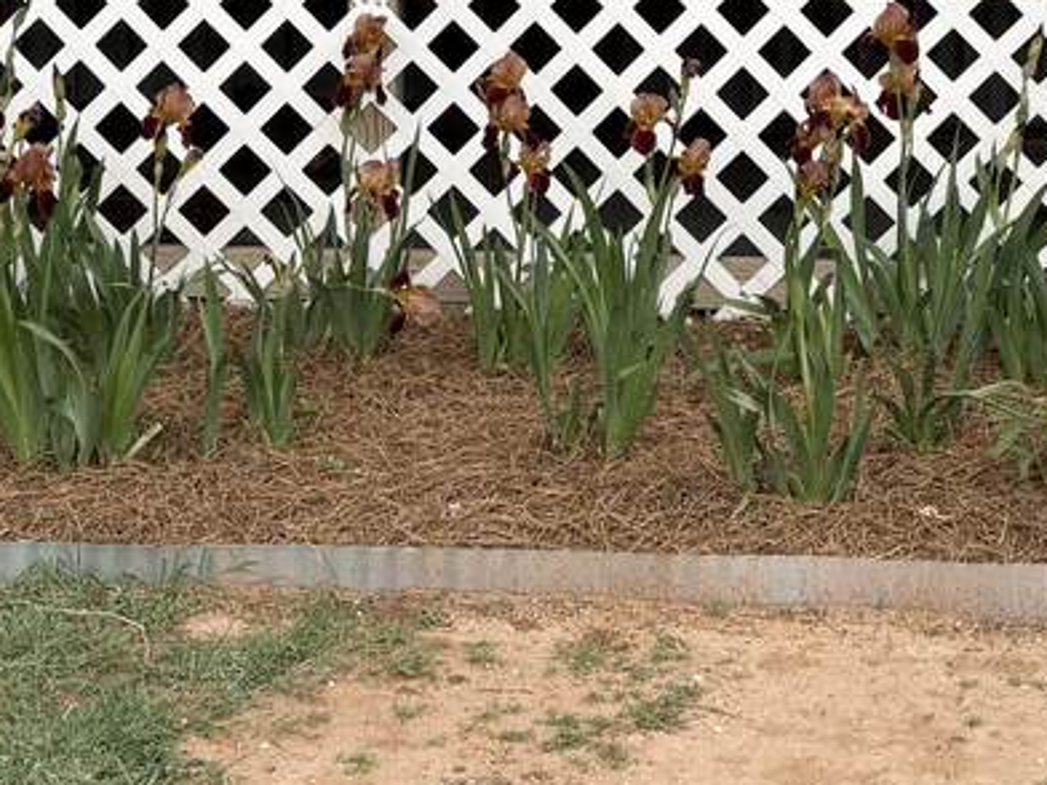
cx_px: 700
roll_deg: +0.4
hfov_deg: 22.9
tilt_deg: -2.5
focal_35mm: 85
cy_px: -310
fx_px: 2571
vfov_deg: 16.2
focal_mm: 5.96
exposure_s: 1/2208
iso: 50
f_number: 1.6
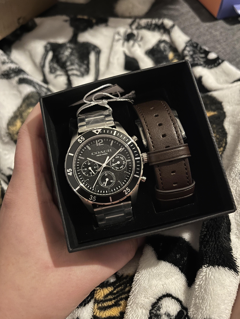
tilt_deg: -64.2
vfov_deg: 67.3
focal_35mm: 26
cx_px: 120
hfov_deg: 53.1
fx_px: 240
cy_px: 160
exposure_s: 1/15
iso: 640
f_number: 1.6
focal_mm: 5.1
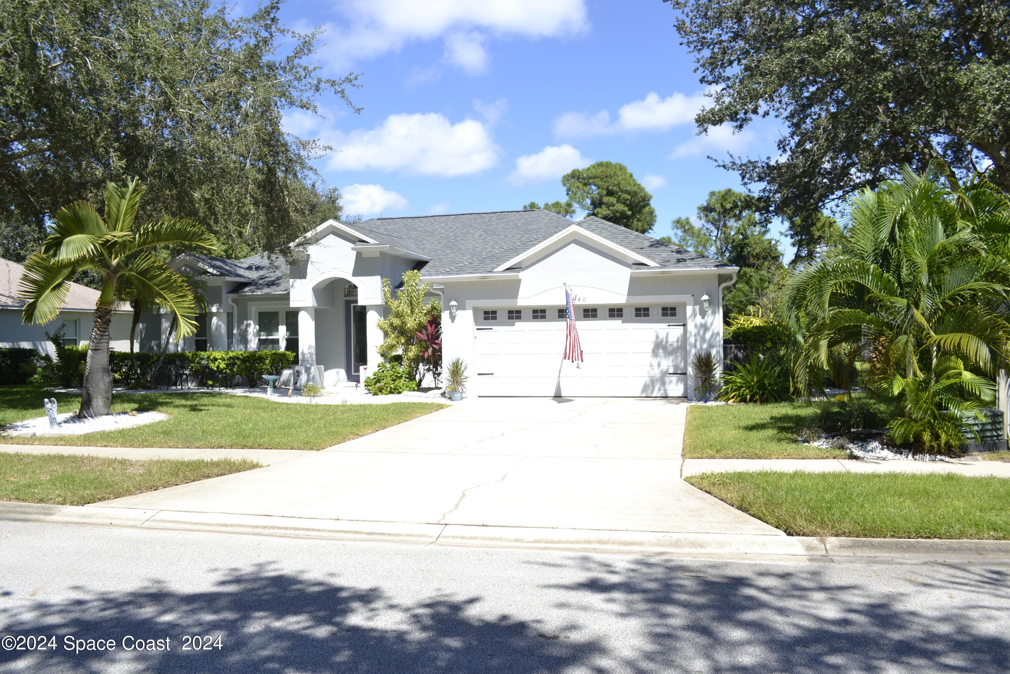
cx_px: 505
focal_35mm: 27
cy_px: 337
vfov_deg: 47.9
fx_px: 757
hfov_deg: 67.4
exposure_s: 1/250
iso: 100
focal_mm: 18
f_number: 8
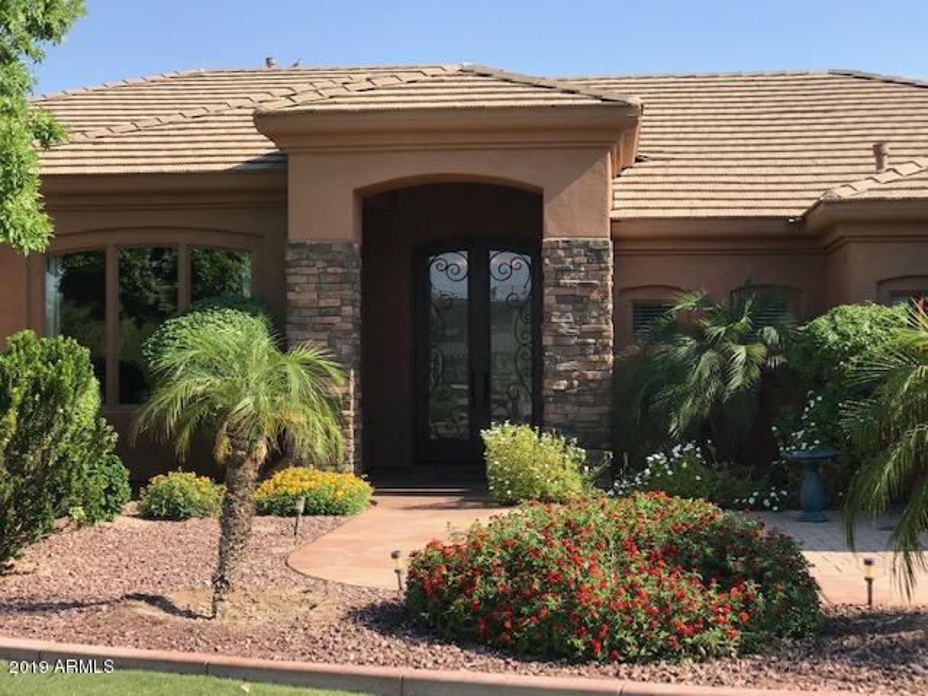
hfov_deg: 33.8
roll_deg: +0.0
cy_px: 348
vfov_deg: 25.7
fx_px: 1528
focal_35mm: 57
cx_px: 464
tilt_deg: +0.5
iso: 20
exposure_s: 1/479
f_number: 2.8
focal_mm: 6.6
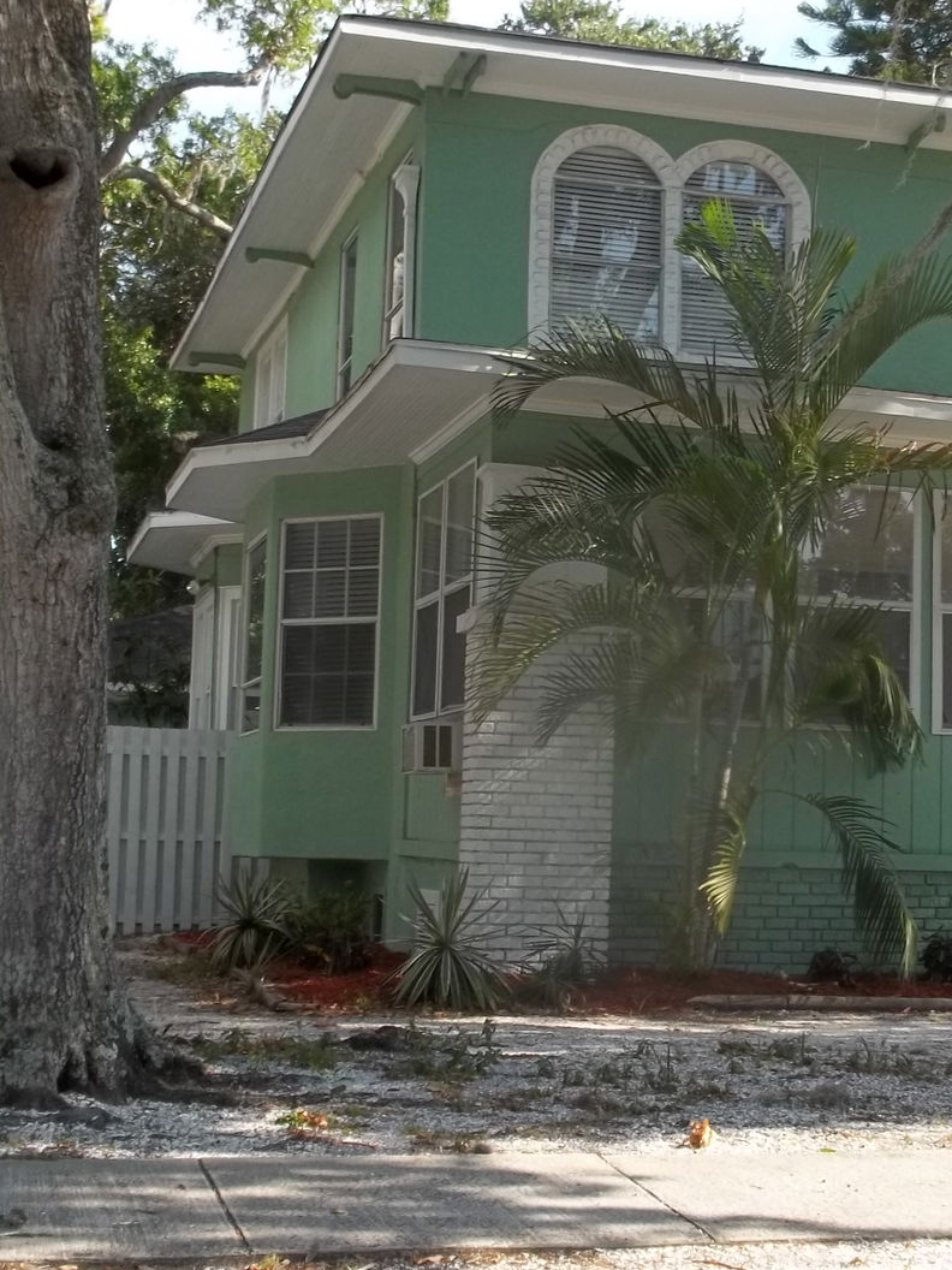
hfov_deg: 24.3
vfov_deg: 32.1
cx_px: 664
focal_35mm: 60
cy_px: 504
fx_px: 2200
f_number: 3.3
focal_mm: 5.9
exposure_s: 1/320
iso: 64
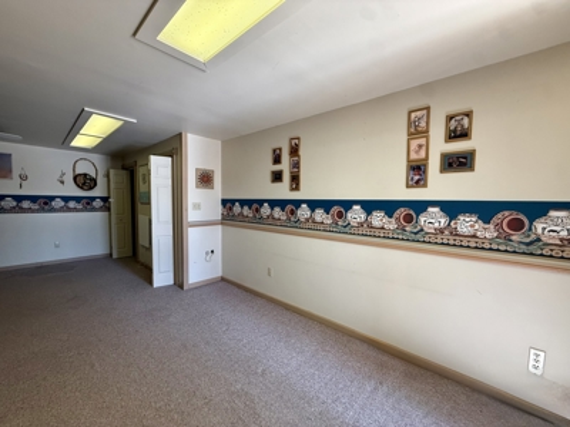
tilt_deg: -3.0
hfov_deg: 102.1
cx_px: 285
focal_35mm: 14
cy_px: 214
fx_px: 231
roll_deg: -0.6
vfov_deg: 85.7
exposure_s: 1/120
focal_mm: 2.22
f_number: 2.2
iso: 320
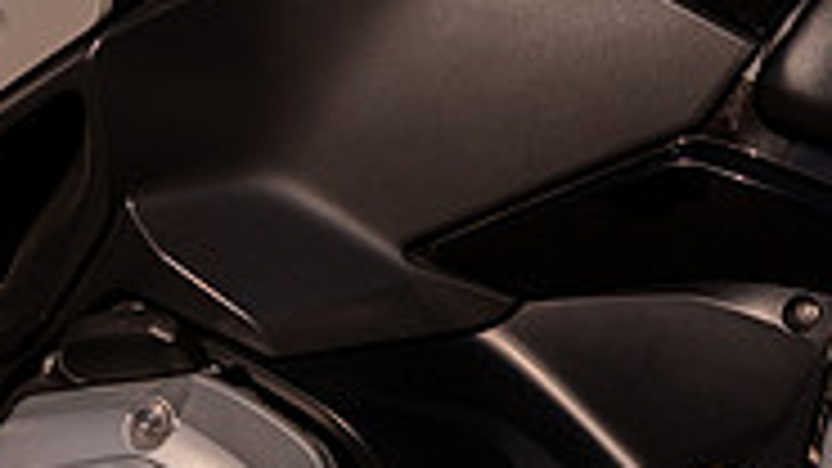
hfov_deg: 9.5
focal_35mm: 227
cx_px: 616
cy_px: -227
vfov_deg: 5.3
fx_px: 5007
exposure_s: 1/2500
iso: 500
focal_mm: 65
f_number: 9
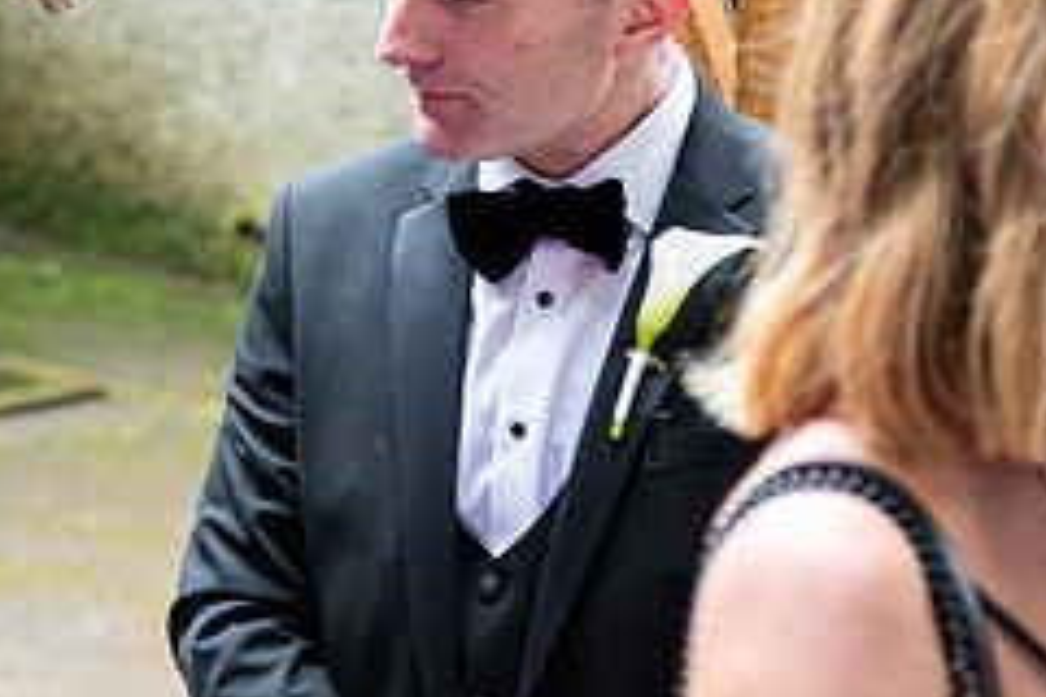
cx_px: 244
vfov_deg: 9.8
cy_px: 329
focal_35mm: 140
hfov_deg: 14.6
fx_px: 4067
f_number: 3.5
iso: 400
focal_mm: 58
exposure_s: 1/160
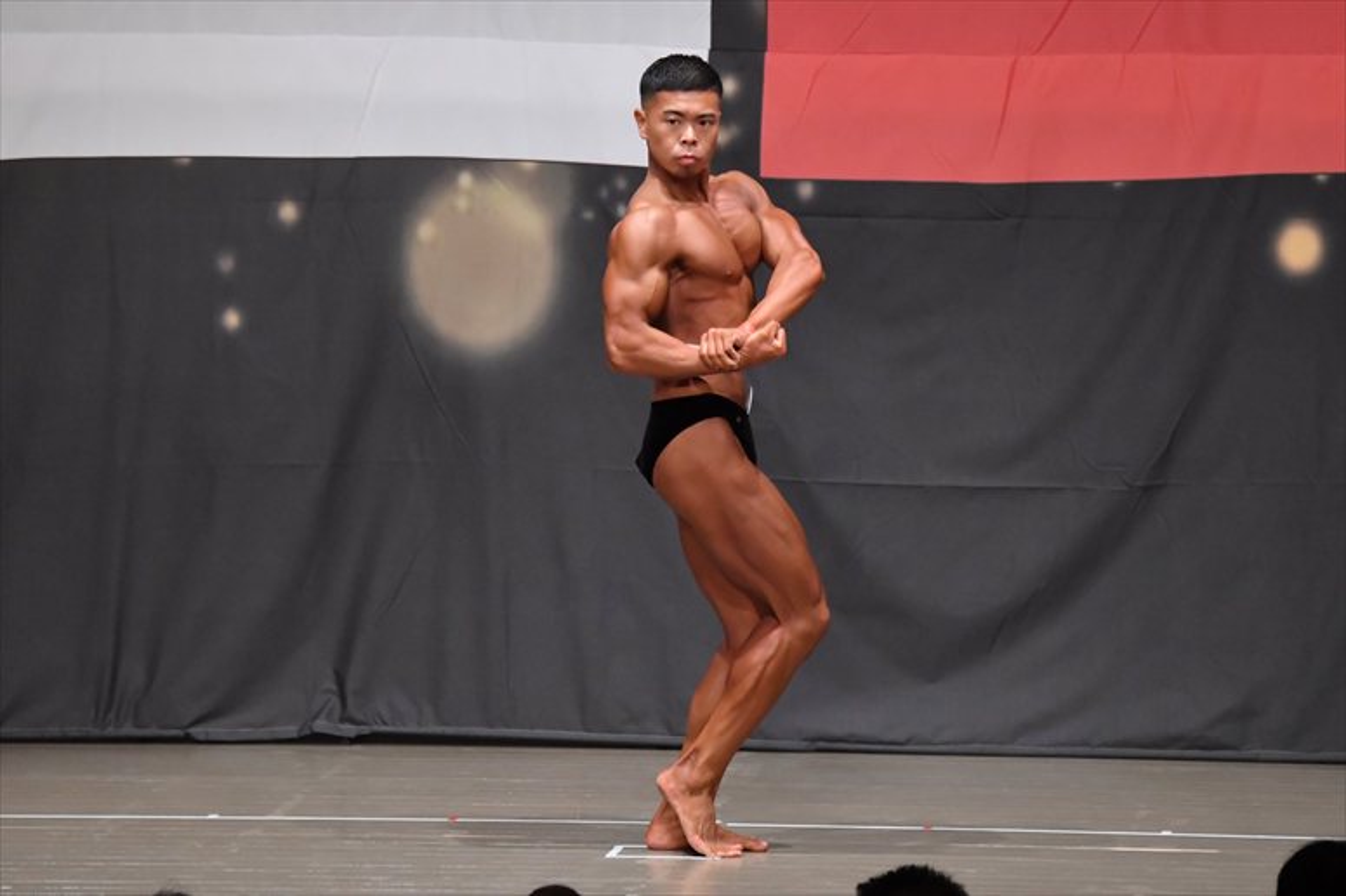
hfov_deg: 8.6
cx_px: 673
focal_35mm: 240
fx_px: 8969
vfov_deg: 5.7
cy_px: 448
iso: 6400
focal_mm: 160
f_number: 5.6
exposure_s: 1/400
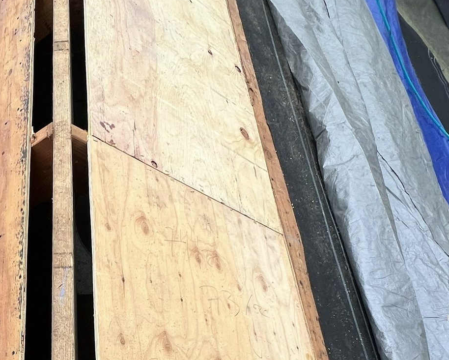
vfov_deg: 35.5
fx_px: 492
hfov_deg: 44.7
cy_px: 377
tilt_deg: -63.8
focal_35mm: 37
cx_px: 46
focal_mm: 1.57
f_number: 1.8
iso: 32
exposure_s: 1/536
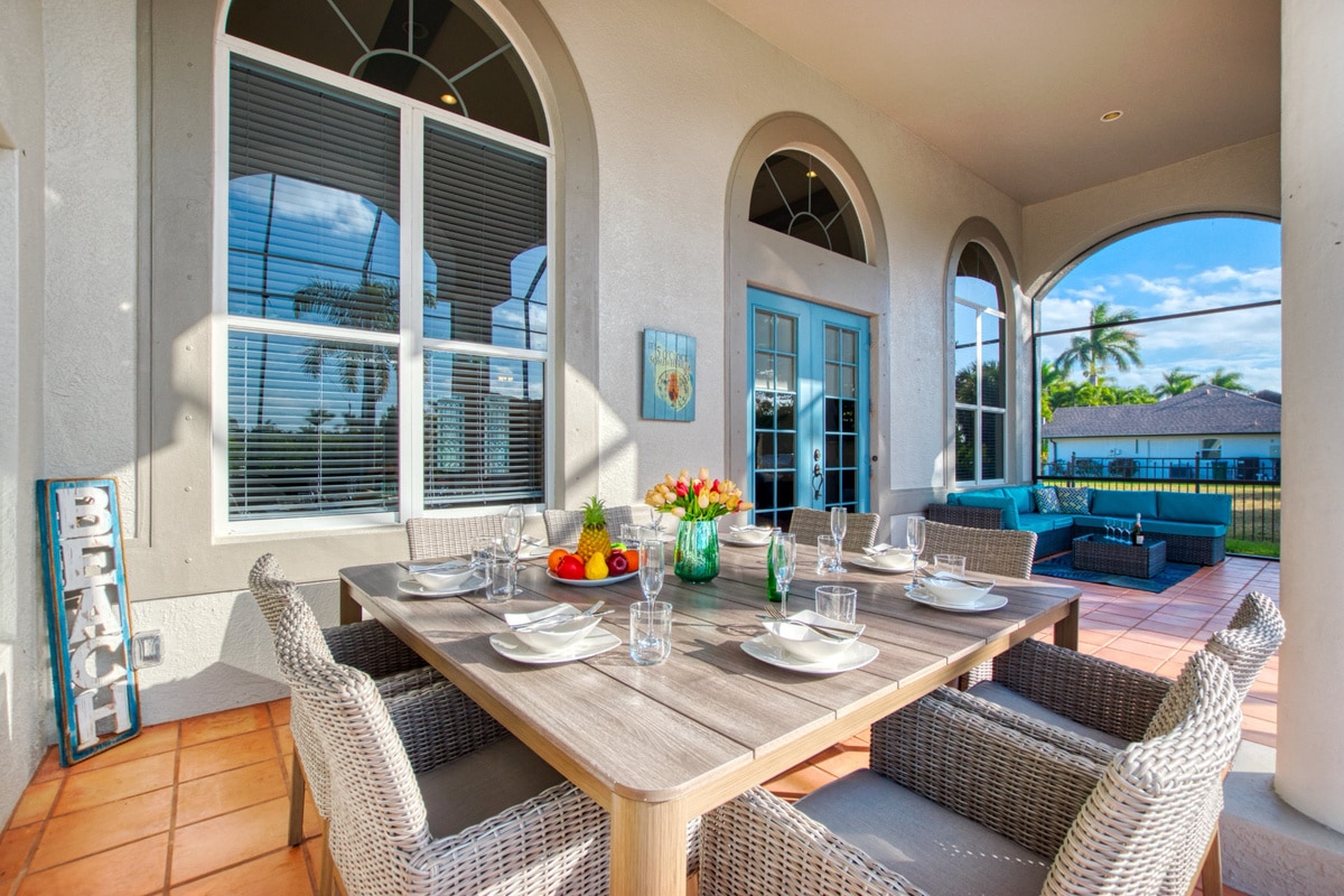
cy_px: 448
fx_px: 560
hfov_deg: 100.4
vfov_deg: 77.3
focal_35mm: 15
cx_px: 672
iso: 400
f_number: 8
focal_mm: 10
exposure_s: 1/400
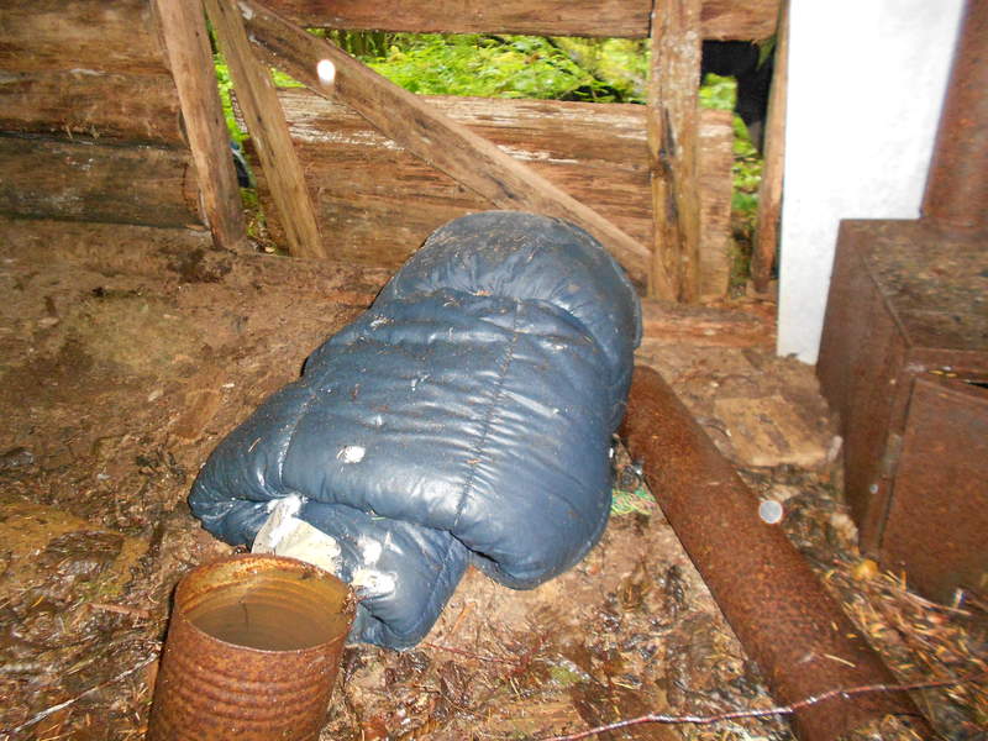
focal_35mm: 26
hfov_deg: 67.3
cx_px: 494
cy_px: 370
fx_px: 742
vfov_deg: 53.1
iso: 500
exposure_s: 1/25
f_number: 3.2
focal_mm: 4.6
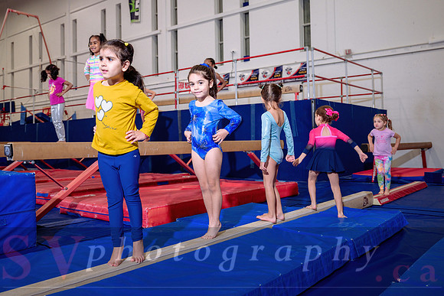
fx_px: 429
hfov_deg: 54.6
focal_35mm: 35
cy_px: 134
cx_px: 197
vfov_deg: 38.1
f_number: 3.5
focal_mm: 28
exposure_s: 1/250
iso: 800
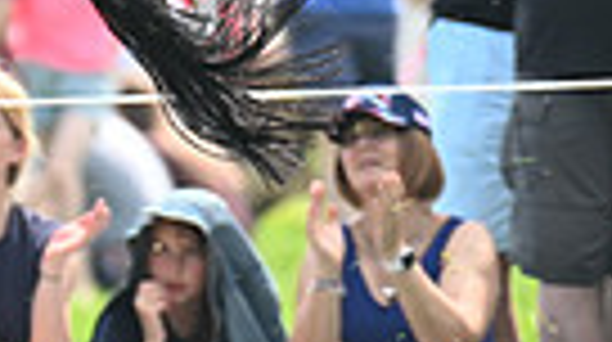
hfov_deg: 1.2
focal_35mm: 1793
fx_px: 29051
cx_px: -585
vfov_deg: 0.7
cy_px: -232
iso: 720
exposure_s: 1/1250
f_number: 5.6
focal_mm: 400
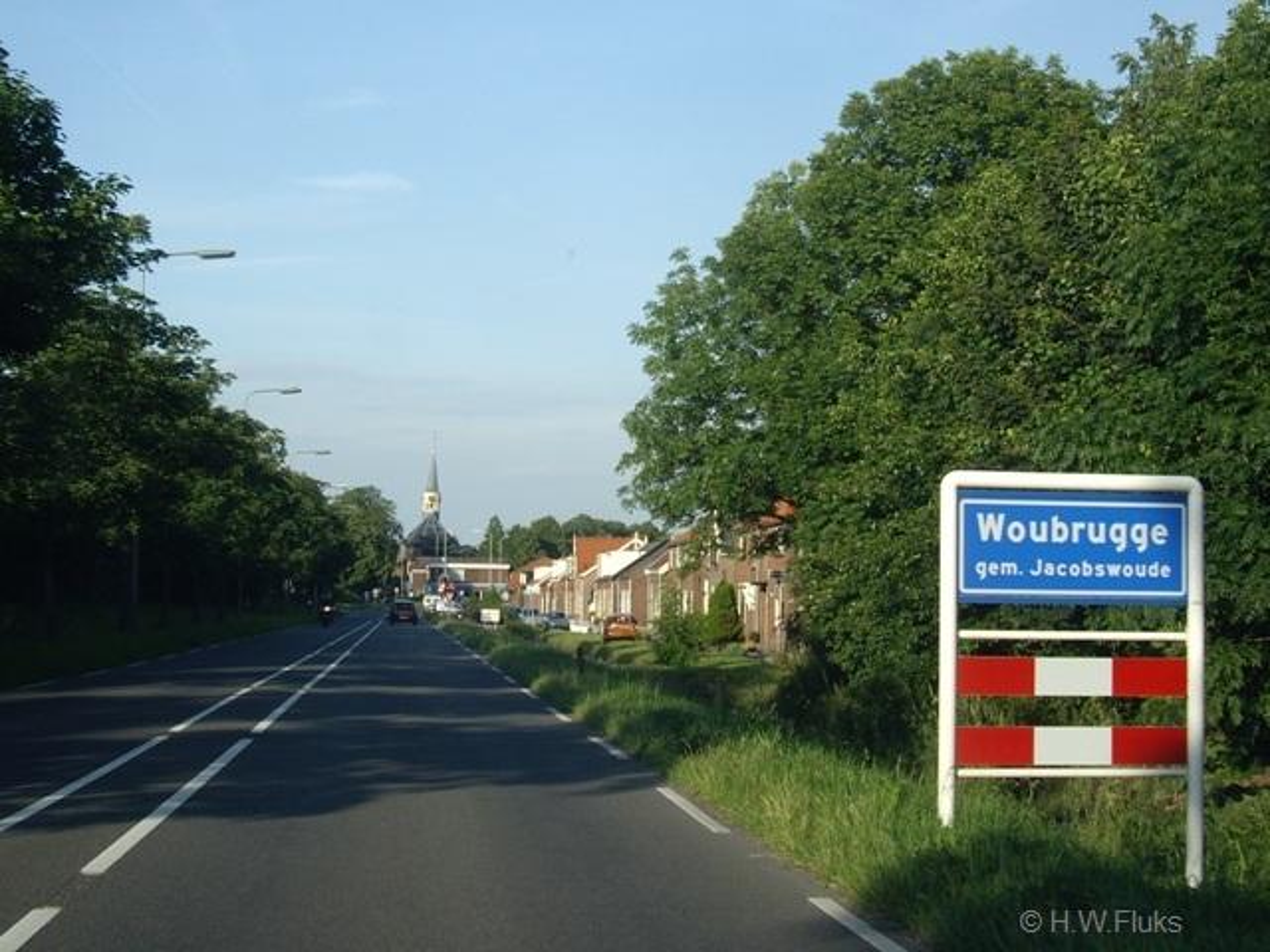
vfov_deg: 37.7
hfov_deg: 49.0
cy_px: 476
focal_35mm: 38
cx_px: 635
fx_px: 1394
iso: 64
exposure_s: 1/500
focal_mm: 7.9
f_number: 2.8
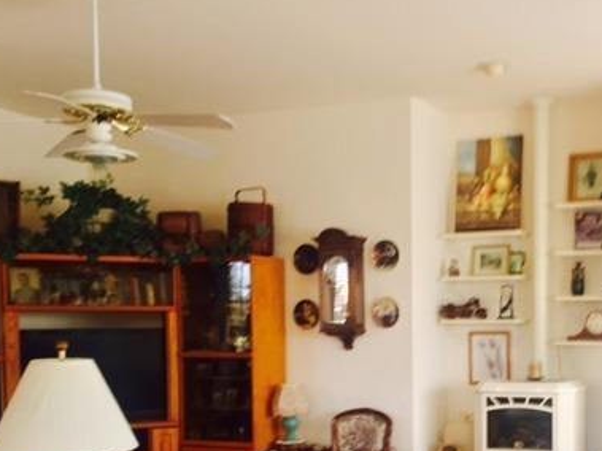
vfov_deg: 28.9
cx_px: 461
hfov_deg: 37.8
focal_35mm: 49
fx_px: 852
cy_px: 370
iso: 32
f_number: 2.2
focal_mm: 4.15
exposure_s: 1/30
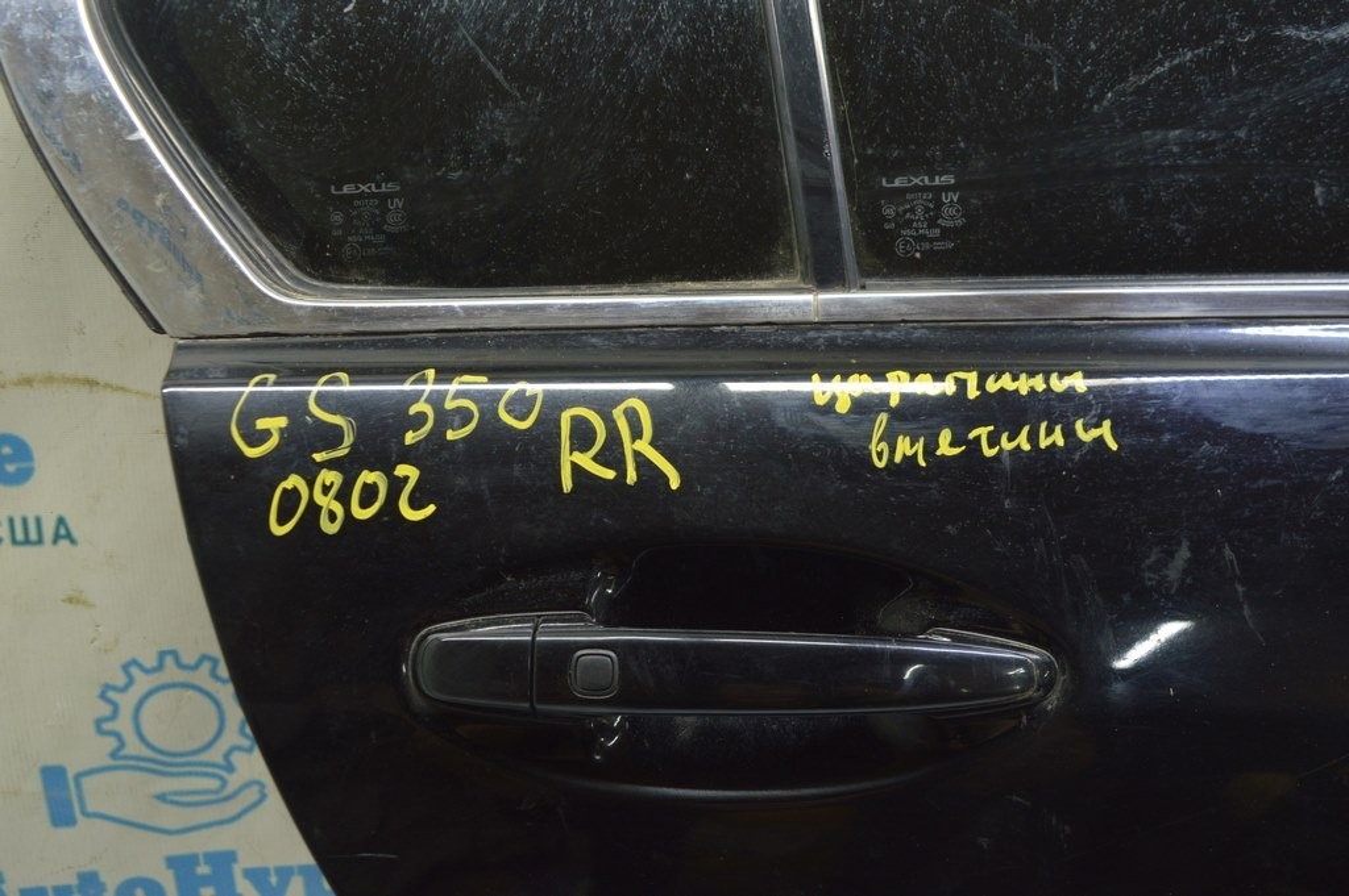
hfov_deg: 57.3
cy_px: 448
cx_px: 674
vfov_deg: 39.9
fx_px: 1236
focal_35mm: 33
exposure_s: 1/20
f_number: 5.6
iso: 400
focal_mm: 22
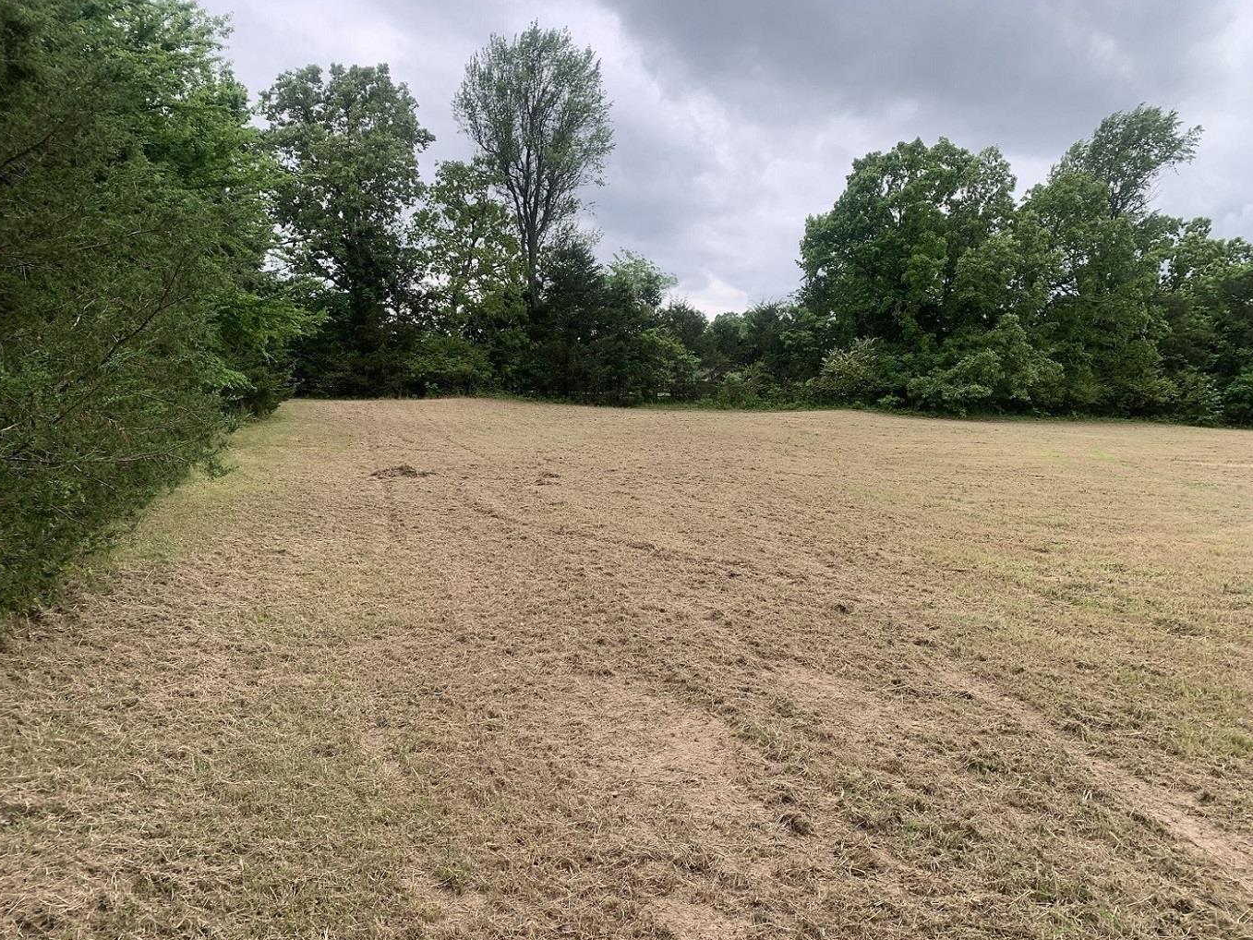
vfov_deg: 51.4
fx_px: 977
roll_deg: +0.6
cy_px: 480
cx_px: 613
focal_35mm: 27
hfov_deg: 65.3
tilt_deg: -1.7
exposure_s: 1/372
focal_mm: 4.25
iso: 25
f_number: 1.8
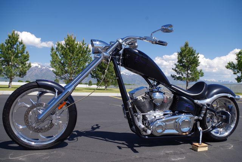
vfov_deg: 43.6
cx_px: 121
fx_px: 202
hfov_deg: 61.9
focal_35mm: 30
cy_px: 81
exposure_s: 1/320
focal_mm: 20
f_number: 7.1
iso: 100
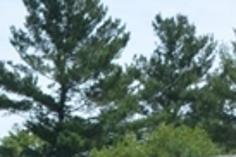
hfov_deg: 3.4
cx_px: 284
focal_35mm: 615
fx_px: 4025
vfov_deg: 2.2
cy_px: 549
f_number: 8
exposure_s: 1/250
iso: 140
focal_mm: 55
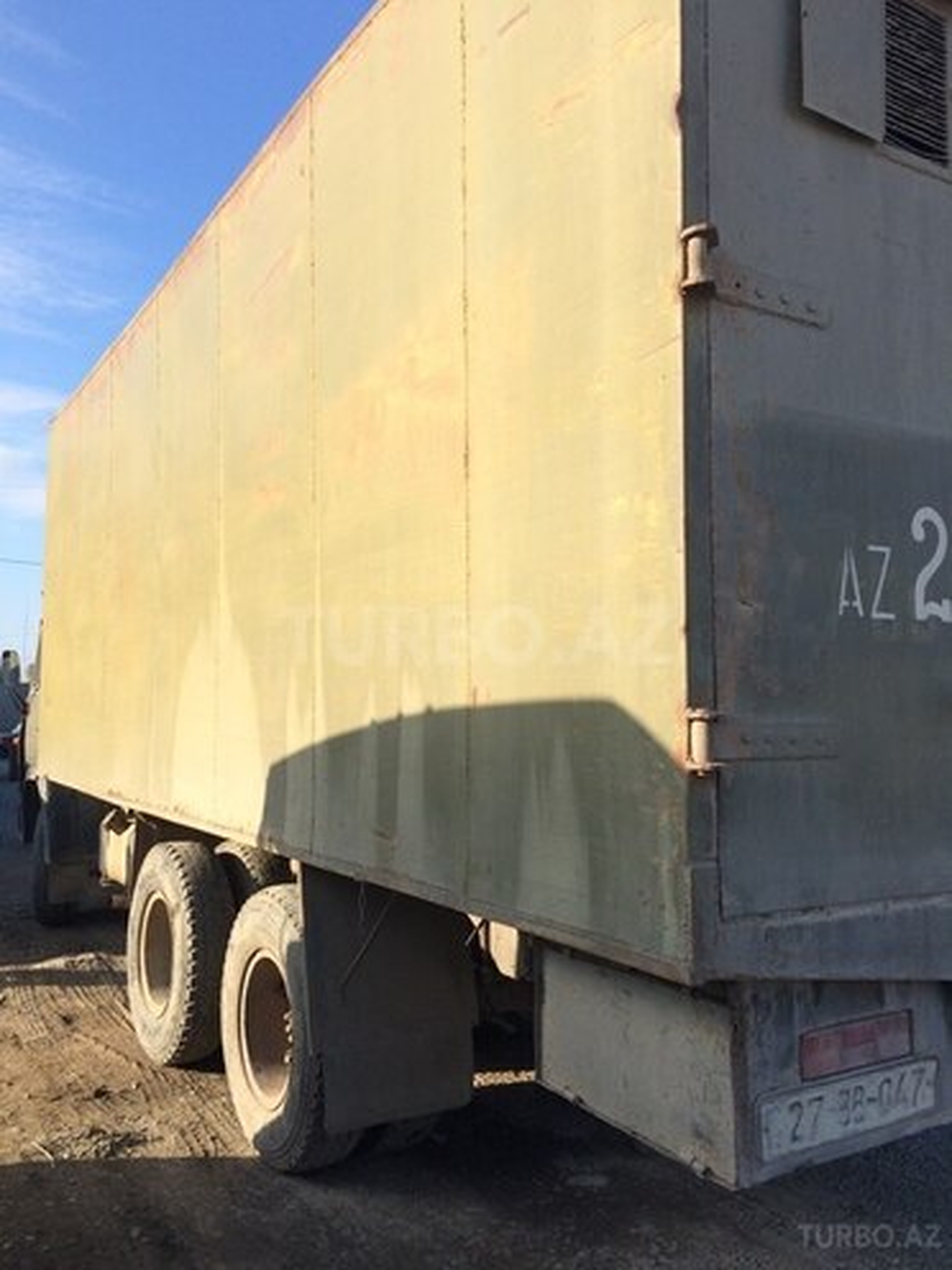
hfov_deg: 48.2
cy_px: 635
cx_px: 476
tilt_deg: +2.1
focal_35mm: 29
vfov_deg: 61.7
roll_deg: +0.9
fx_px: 1063
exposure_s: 1/1109
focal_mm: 4.15
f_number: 2.2
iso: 32
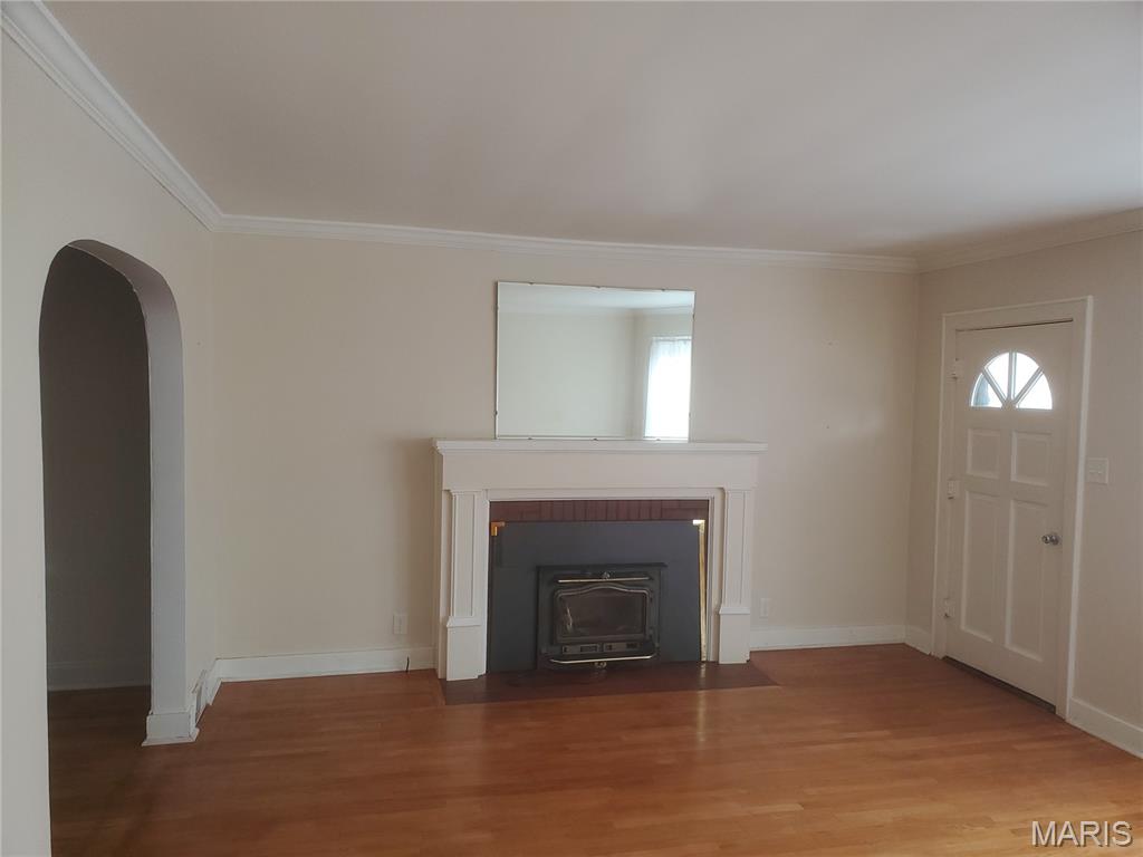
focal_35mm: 26
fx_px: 859
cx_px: 572
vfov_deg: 53.1
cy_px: 428
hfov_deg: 67.3
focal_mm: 4.3
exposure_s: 1/40
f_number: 2.4
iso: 100
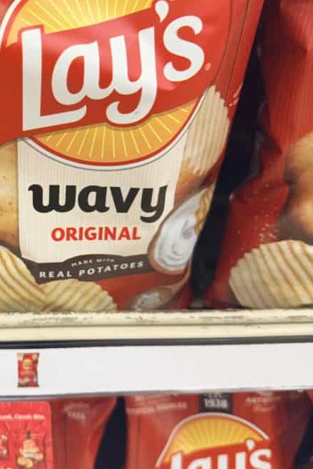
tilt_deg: -29.1
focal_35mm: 39
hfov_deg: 32.7
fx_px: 508
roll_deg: -0.7
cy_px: 205
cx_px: 39
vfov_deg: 49.4
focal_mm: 6.76
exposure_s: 1/63
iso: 160
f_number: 1.78
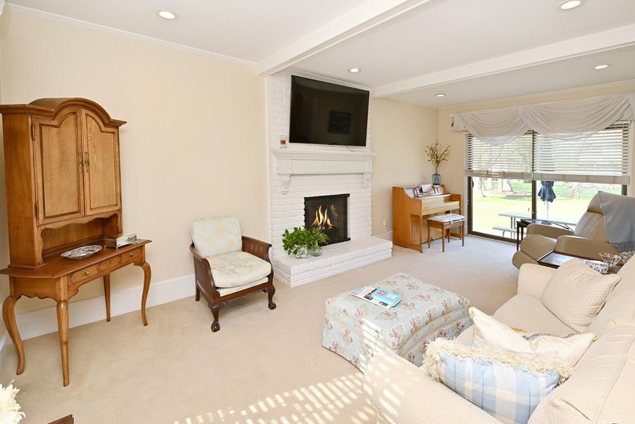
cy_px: 211
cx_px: 336
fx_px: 265
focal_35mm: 15
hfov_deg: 100.3
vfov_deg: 77.3
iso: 800
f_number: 10
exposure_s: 1/60
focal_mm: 14
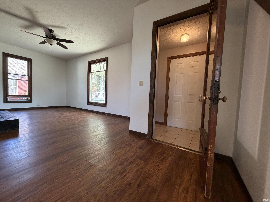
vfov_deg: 85.7
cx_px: 135
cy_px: 101
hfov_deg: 102.1
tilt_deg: -4.6
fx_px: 109
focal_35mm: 14
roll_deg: -1.5
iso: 200
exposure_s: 1/60
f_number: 2.2
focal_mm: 2.22
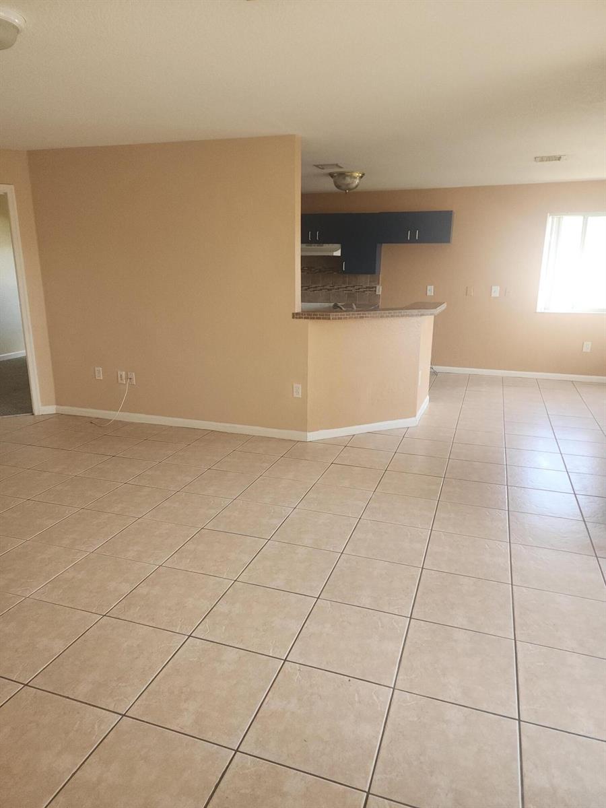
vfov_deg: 73.9
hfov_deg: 58.9
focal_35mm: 23
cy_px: 404
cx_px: 303
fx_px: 537
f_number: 1.8
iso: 100
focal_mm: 6.4
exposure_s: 1/60
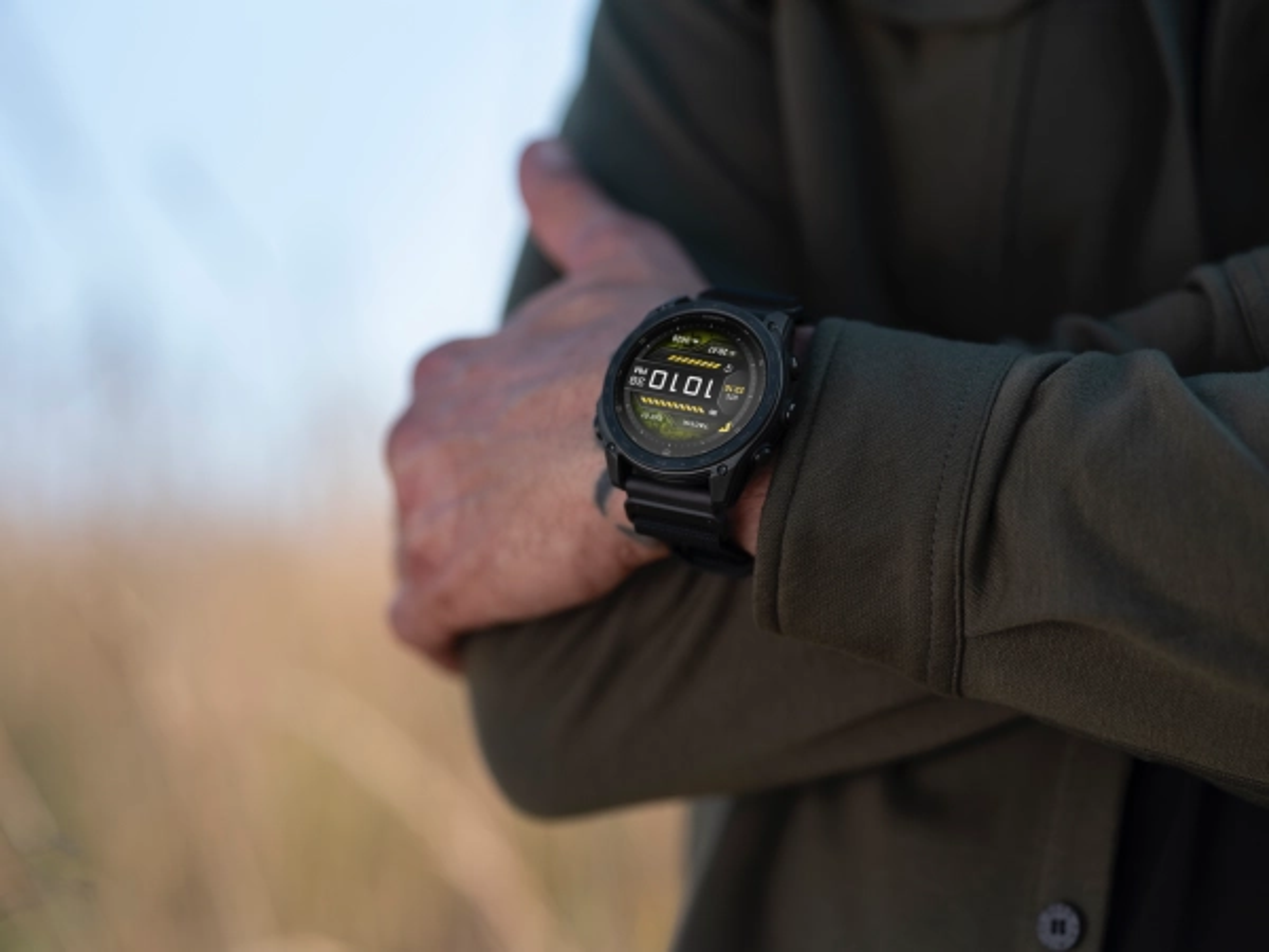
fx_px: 2310
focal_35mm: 63
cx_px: 634
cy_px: 476
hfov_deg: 30.7
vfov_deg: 23.3
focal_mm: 80
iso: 200
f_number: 2.5
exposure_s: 1/1600
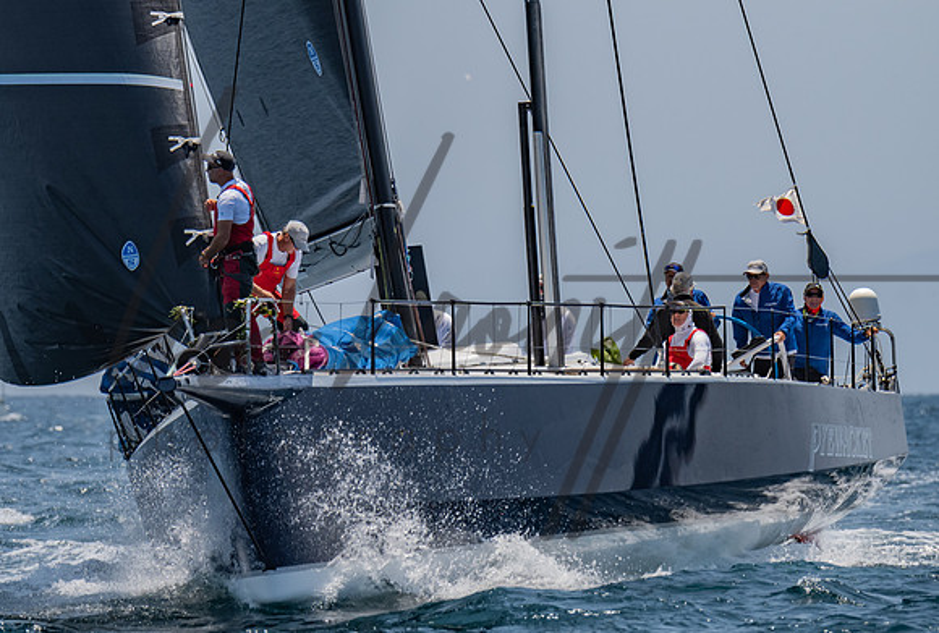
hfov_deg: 3.2
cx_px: 501
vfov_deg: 2.2
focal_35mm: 635
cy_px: 117
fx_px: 16615
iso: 320
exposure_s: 1/1250
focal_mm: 330
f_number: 5.6
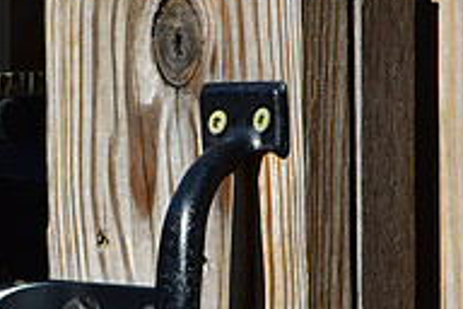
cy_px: 199
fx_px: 17515
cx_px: 22
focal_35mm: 1362
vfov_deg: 1.0
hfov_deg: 1.5
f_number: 11
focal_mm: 300
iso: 320
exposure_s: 1/500
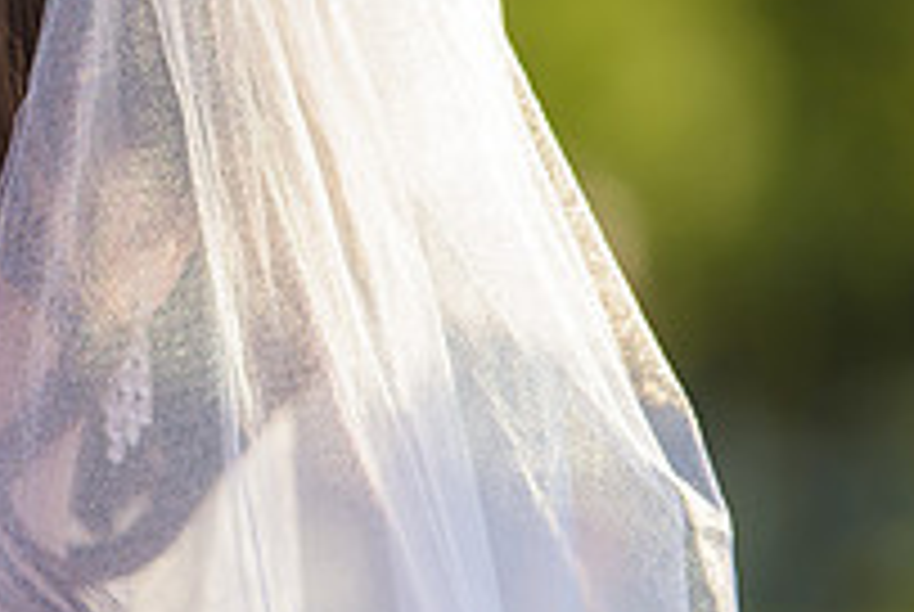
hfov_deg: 4.4
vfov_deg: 2.9
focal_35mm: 471
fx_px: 11975
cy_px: 358
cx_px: -270
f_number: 3.2
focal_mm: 165
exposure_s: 1/1600
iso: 200
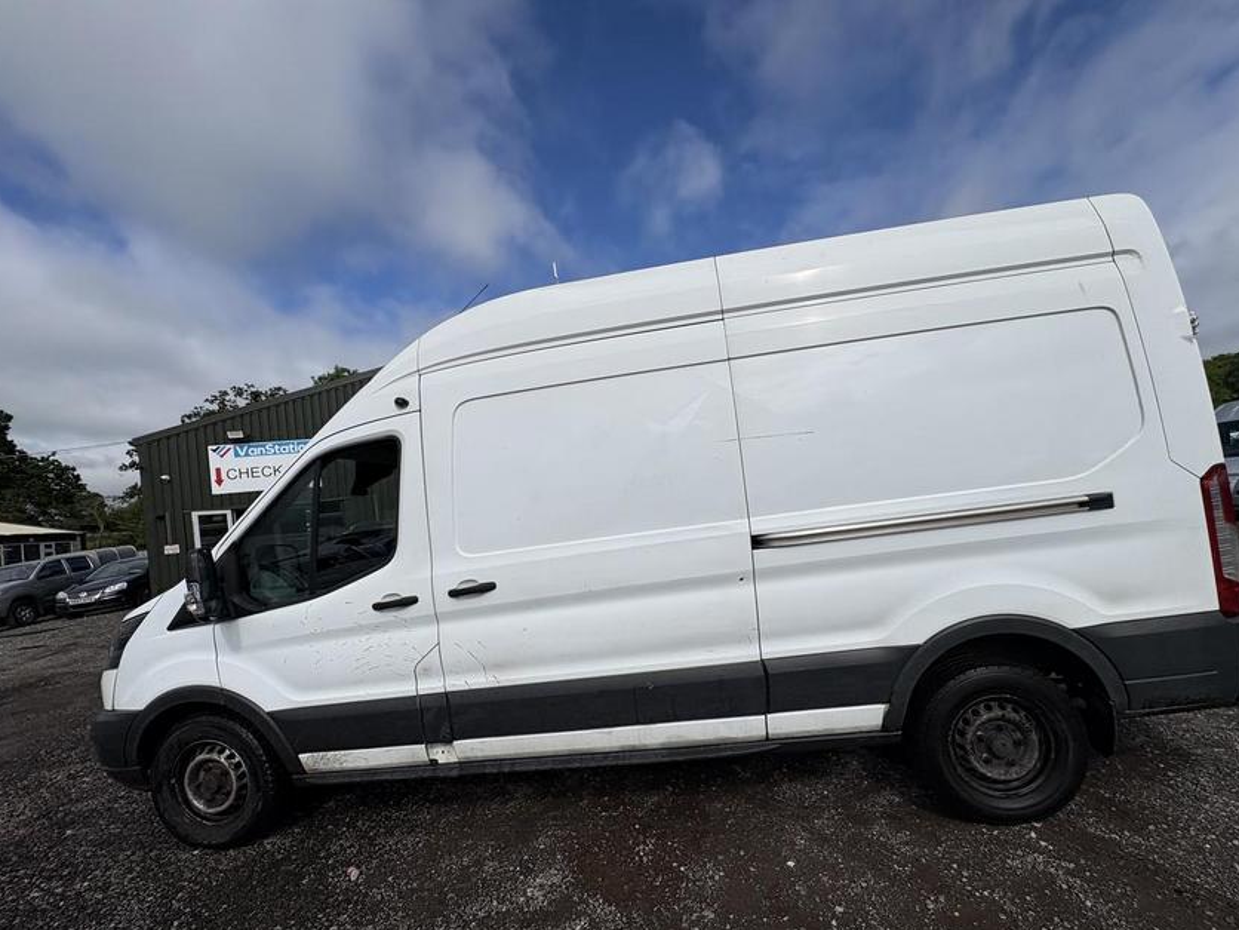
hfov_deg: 98.1
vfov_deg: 81.6
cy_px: 497
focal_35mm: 15
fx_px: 537
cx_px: 654
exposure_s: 1/6135
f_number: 2.2
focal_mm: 2.22
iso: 40
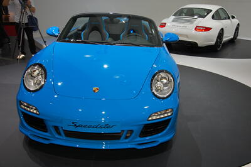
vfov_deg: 31.8
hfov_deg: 46.4
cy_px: 84
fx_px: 293
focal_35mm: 42
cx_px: 126
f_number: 5.6
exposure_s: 1/125
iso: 200
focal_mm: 28
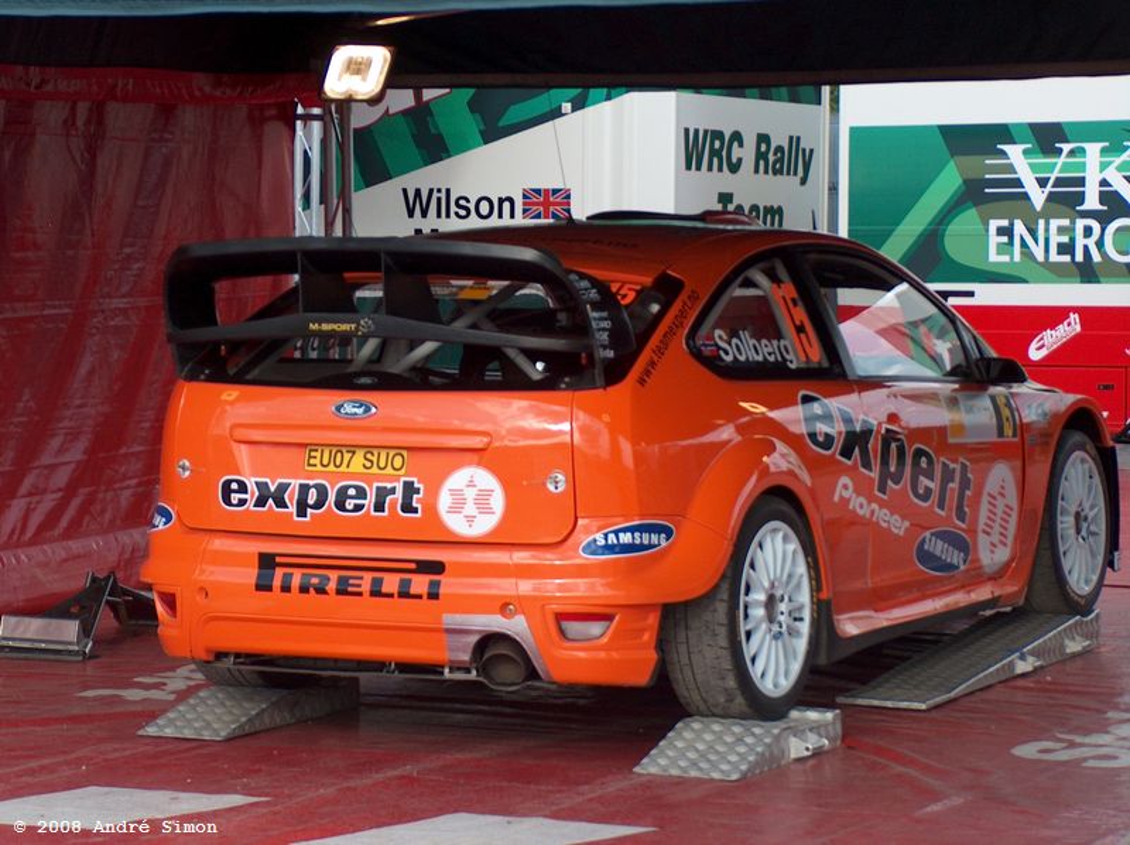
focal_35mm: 116
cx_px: 565
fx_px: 3782
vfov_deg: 12.7
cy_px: 422
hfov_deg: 17.0
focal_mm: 23.76
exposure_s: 1/420
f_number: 3.5
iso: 200
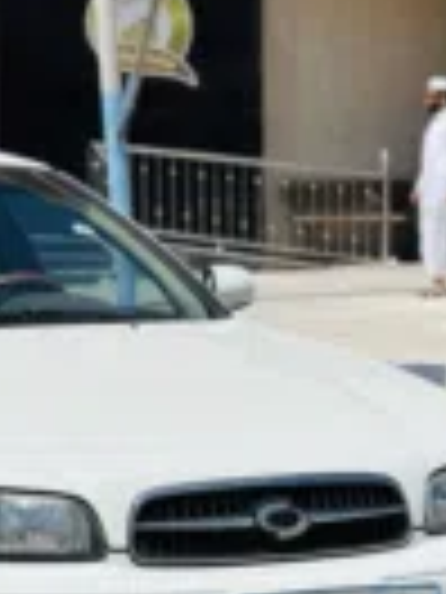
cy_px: 180
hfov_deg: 10.0
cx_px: -90
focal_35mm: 146
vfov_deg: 13.5
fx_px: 2508
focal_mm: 6.86
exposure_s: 1/12048
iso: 100
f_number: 1.78
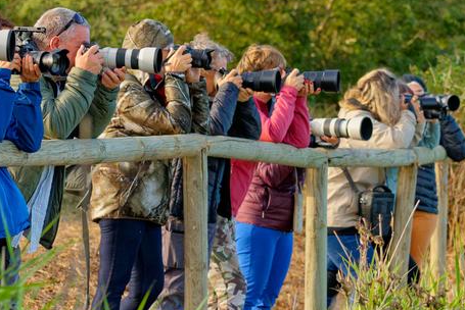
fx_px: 2171
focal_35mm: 168
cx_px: 110
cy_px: 152
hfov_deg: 12.2
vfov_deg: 8.2
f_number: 4
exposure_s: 1/1000
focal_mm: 85
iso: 640
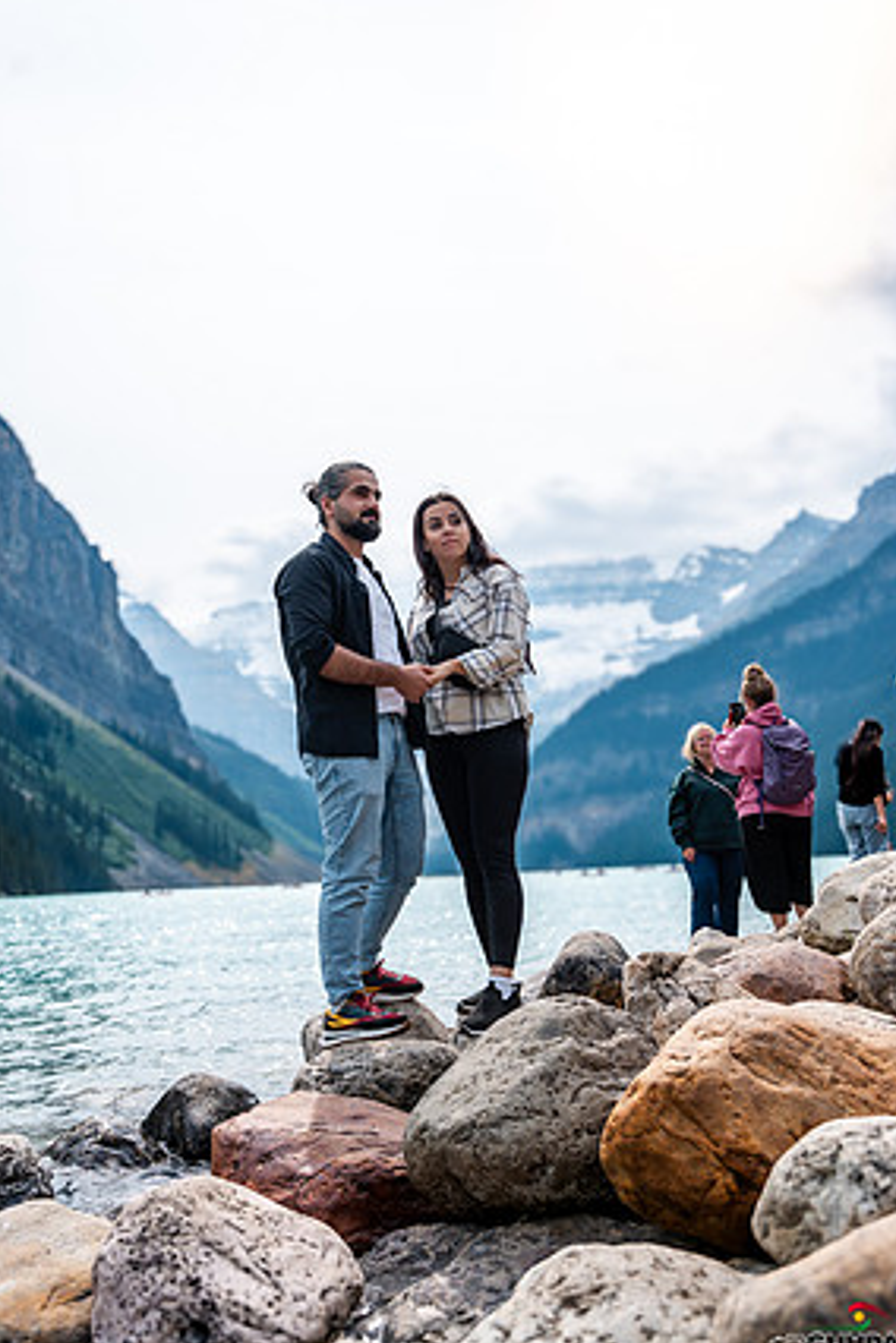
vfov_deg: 51.9
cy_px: 678
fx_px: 1381
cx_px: 464
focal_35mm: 37
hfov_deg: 35.9
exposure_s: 1/1600
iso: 200
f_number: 5.6
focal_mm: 35
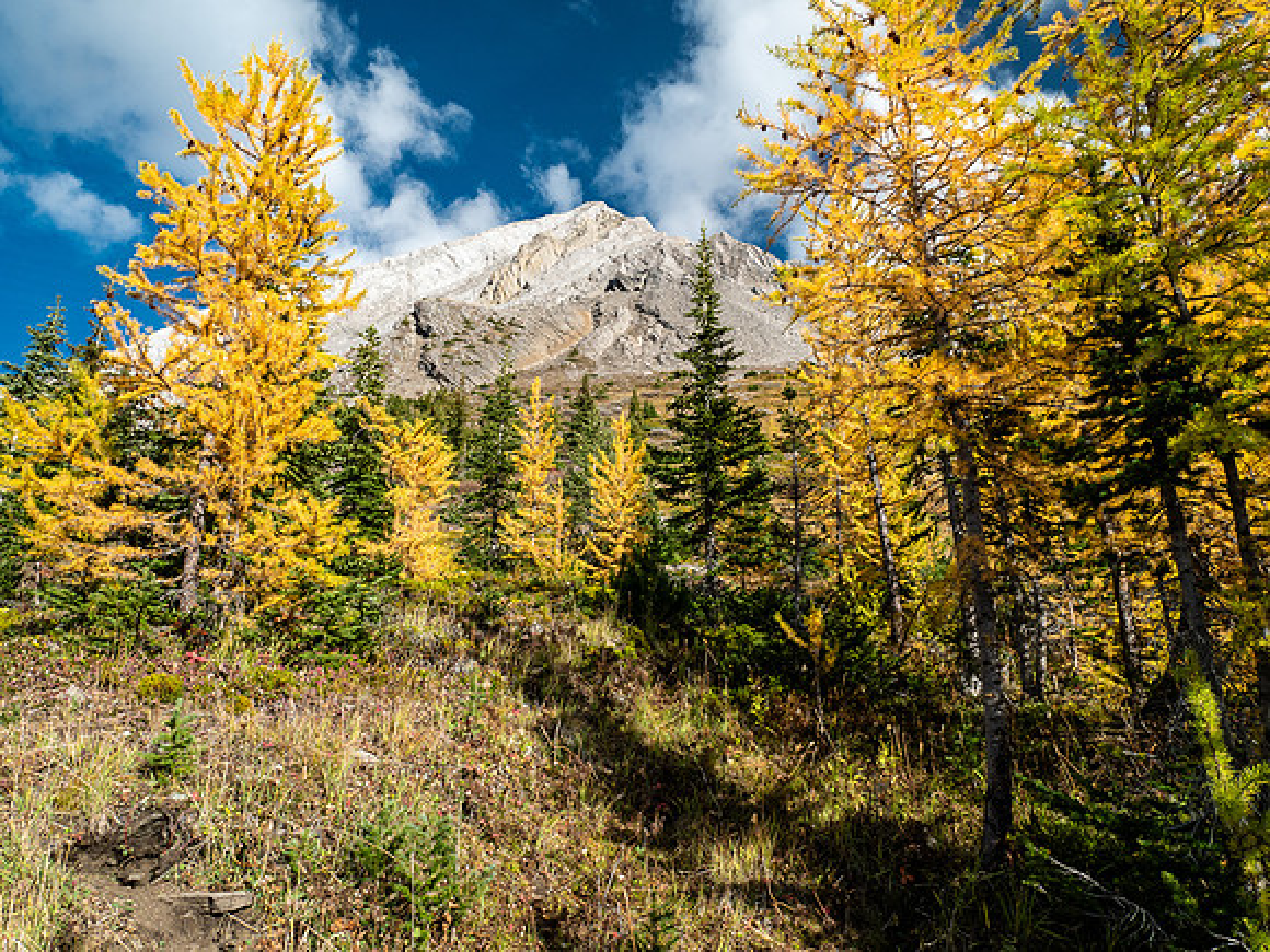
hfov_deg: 71.6
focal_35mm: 24
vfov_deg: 56.8
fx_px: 881
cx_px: 635
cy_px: 476
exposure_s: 1/125
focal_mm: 12
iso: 200
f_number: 8
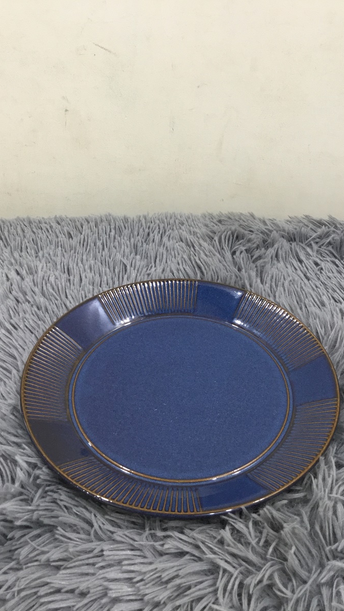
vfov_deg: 58.0
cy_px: 307
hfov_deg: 34.6
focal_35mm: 34
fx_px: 551
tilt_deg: -39.3
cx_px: 188
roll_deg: +0.8
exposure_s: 1/33
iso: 125
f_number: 2.4
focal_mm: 3.3
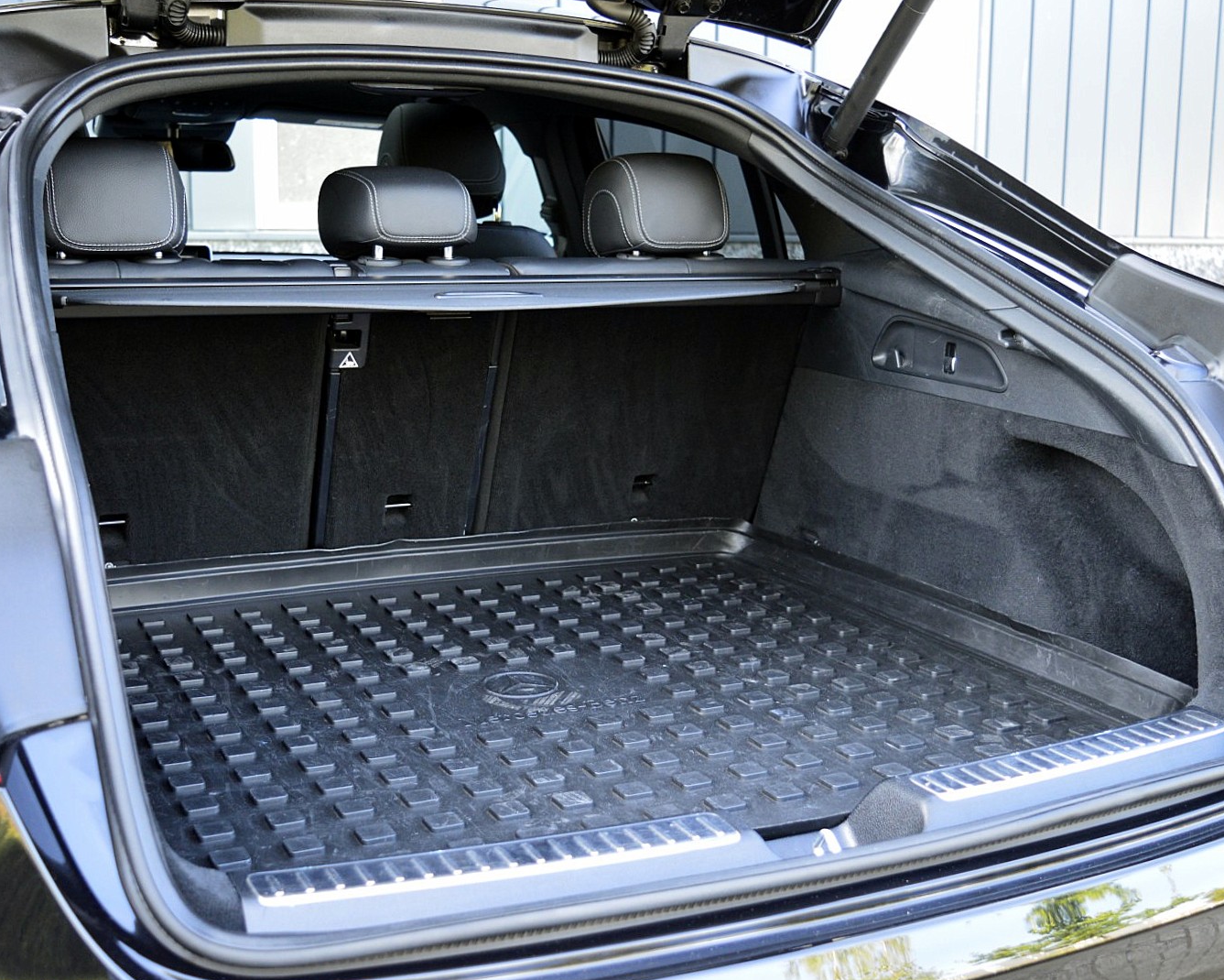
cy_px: 489
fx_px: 1485
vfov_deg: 36.5
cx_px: 593
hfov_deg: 44.8
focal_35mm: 41
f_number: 4.5
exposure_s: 1/60
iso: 800
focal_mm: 24
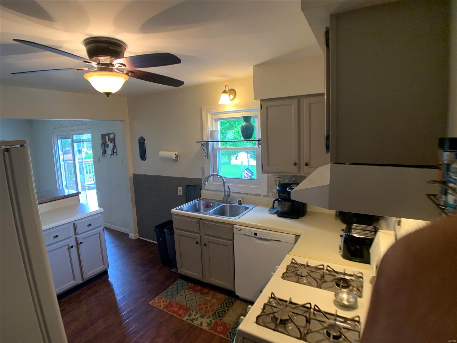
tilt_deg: -6.9
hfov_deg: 67.3
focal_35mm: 26
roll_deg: +2.1
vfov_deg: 53.1
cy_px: 172
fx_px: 343
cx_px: 228
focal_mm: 4.25
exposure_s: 1/60
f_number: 1.8
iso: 160
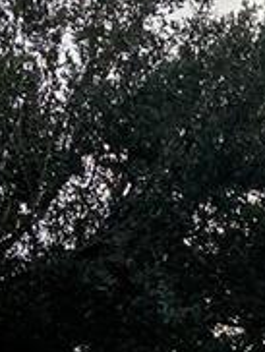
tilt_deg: +10.7
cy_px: 926
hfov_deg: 7.6
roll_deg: -0.4
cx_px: 791
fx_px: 1741
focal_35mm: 171
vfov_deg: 9.8
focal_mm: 4.25
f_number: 1.8
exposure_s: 1/1054
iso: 32
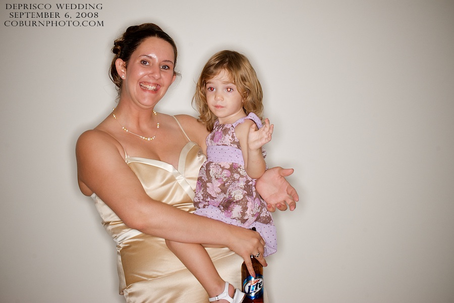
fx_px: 586
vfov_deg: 28.9
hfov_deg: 42.3
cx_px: 227
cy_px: 152
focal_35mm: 46
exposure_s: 1/160
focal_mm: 31
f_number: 16
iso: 200
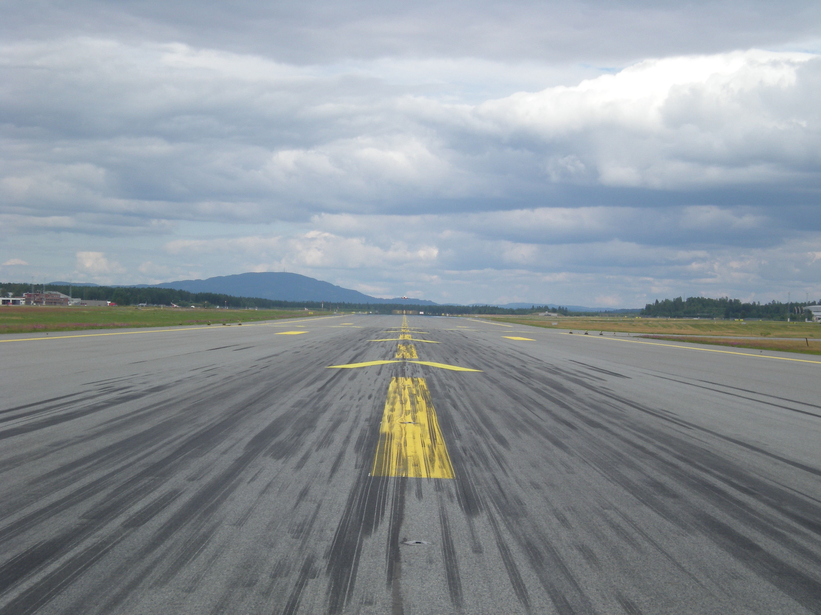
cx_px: 410
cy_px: 308
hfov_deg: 26.3
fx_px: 1755
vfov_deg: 19.9
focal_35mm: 74
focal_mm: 12.3
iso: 64
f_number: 6.5
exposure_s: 1/293
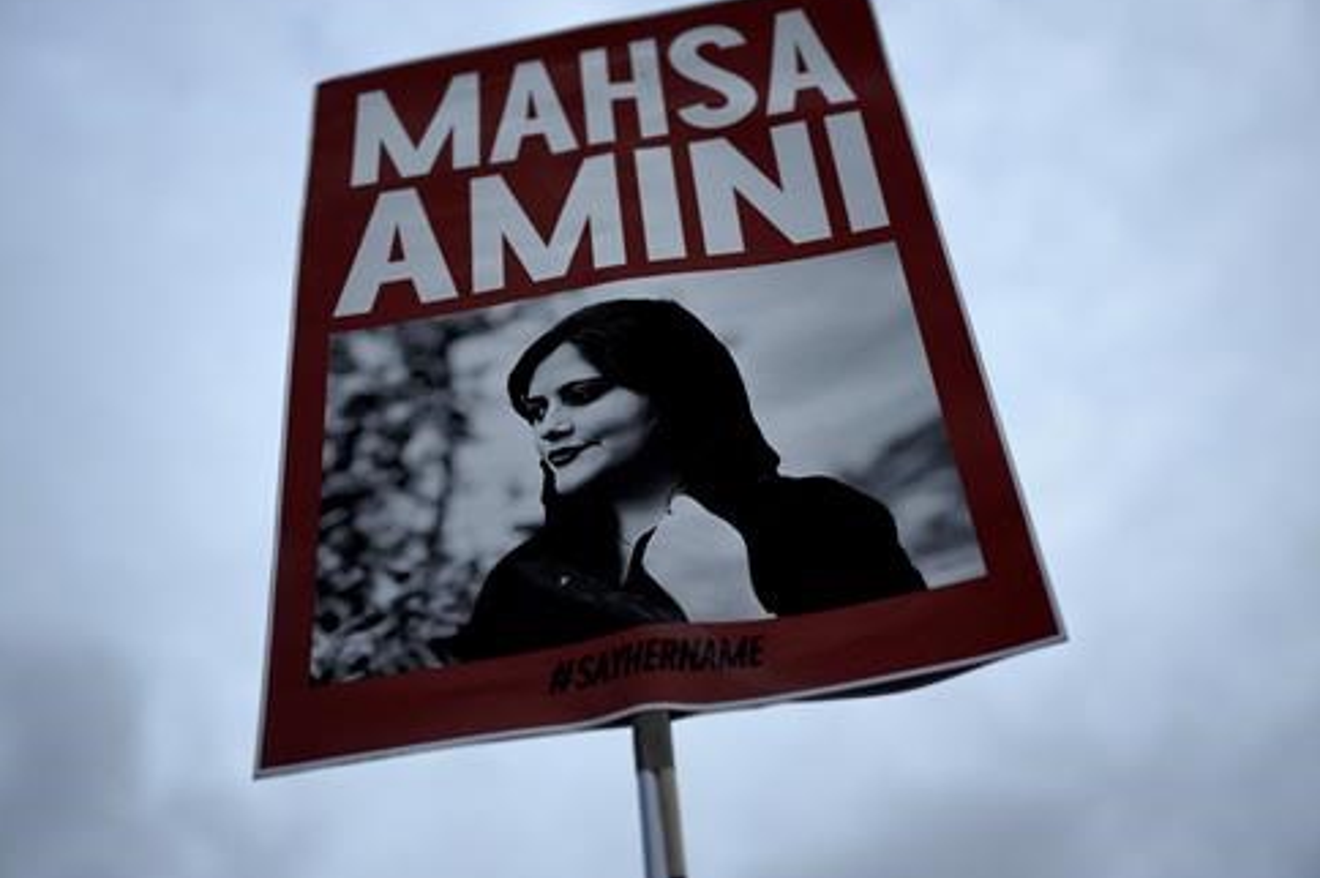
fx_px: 1722
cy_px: 331
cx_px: 685
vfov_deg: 28.5
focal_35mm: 47
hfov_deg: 41.9
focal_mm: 35
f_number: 1.8
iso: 1250
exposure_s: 1/5000
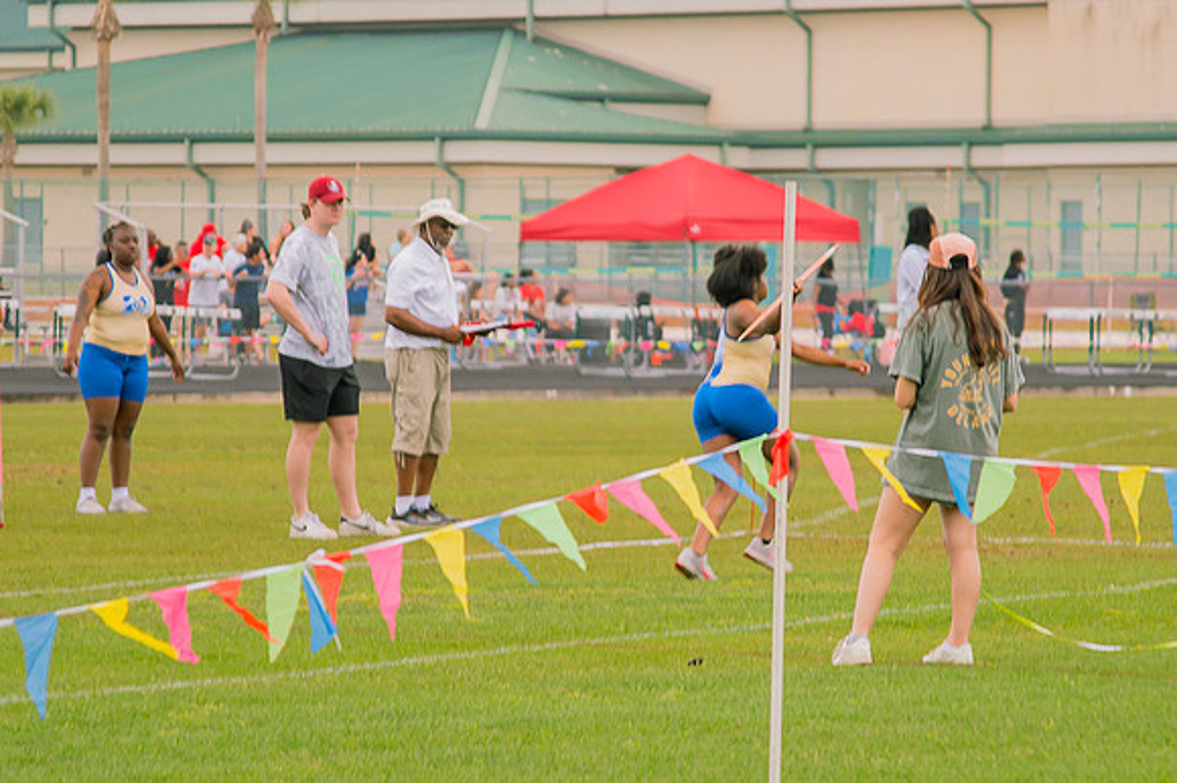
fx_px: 8323
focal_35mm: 255
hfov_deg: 8.1
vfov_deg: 5.4
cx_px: 667
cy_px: 414
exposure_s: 1/200
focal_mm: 120
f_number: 4
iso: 200
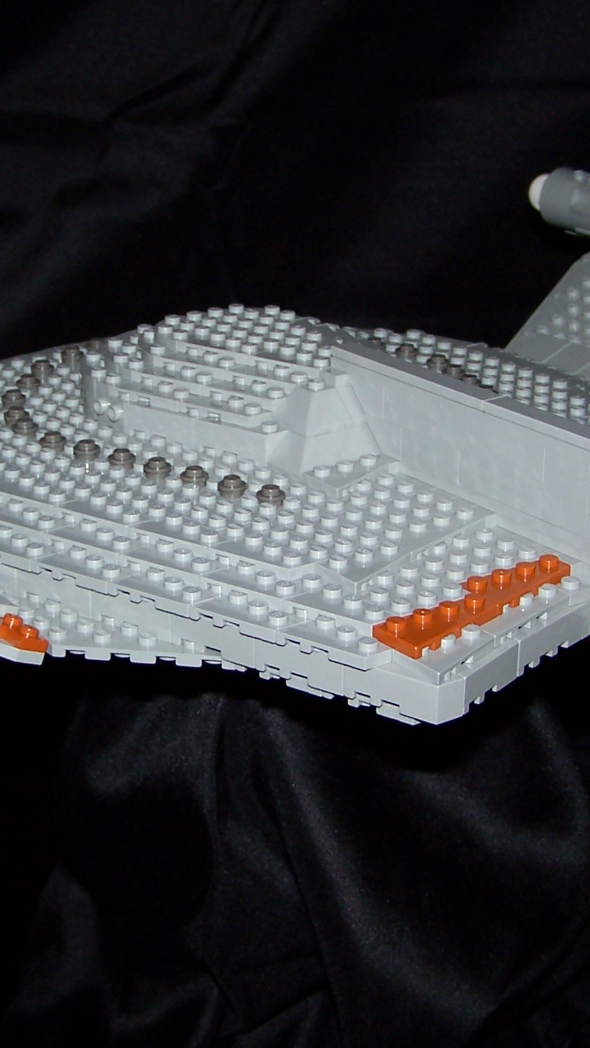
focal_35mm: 70
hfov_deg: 17.2
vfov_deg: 30.2
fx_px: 1947
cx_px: 232
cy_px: 505
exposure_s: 1/60
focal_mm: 6.3
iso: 80
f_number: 2.8
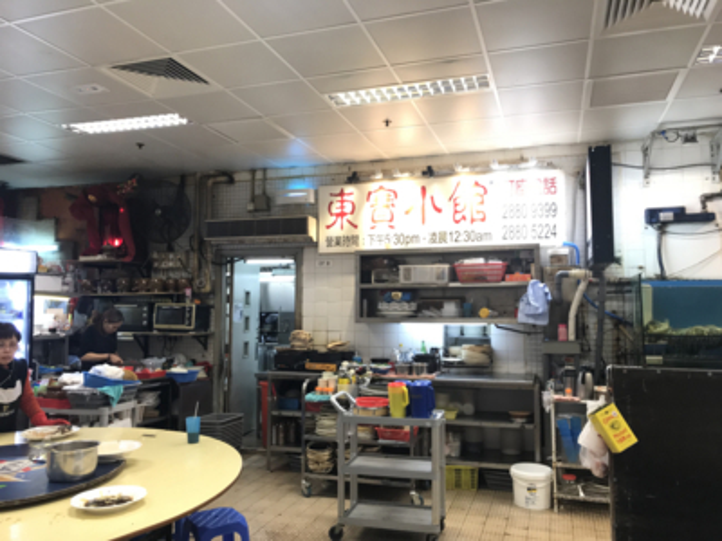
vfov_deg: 49.7
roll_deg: -0.6
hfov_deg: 63.4
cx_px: 361
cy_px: 270
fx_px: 584
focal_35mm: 28
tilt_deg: +3.7
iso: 50
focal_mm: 3.99
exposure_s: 1/33
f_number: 1.8
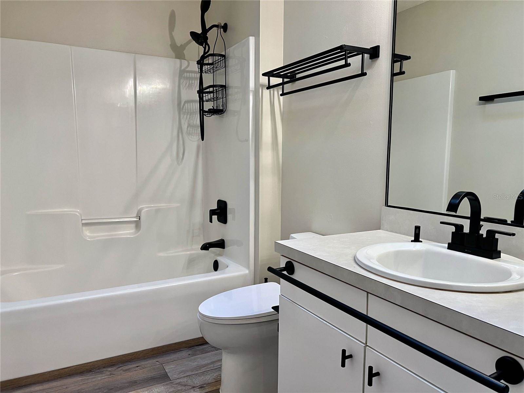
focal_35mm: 26
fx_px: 394
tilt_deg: -7.3
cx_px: 262
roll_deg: -0.3
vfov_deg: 53.1
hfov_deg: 67.3
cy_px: 196
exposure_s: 1/60
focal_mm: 5.7
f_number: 1.5
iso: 80
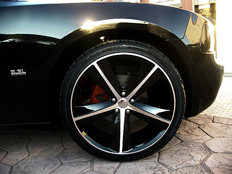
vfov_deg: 39.7
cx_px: 116
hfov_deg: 51.4
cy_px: 87
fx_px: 241
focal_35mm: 36
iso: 200
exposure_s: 1/125
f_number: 2.8
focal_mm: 6.3
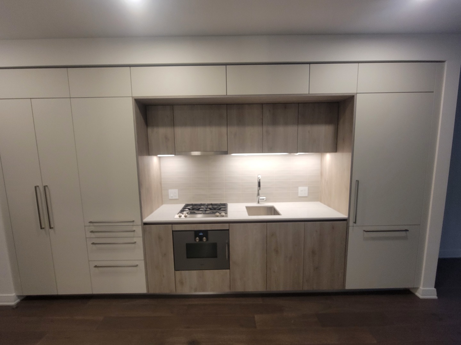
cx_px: 230
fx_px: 173
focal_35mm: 13
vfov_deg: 89.9
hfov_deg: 106.2
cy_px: 172
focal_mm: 2.2
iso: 400
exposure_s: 1/60
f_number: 2.2
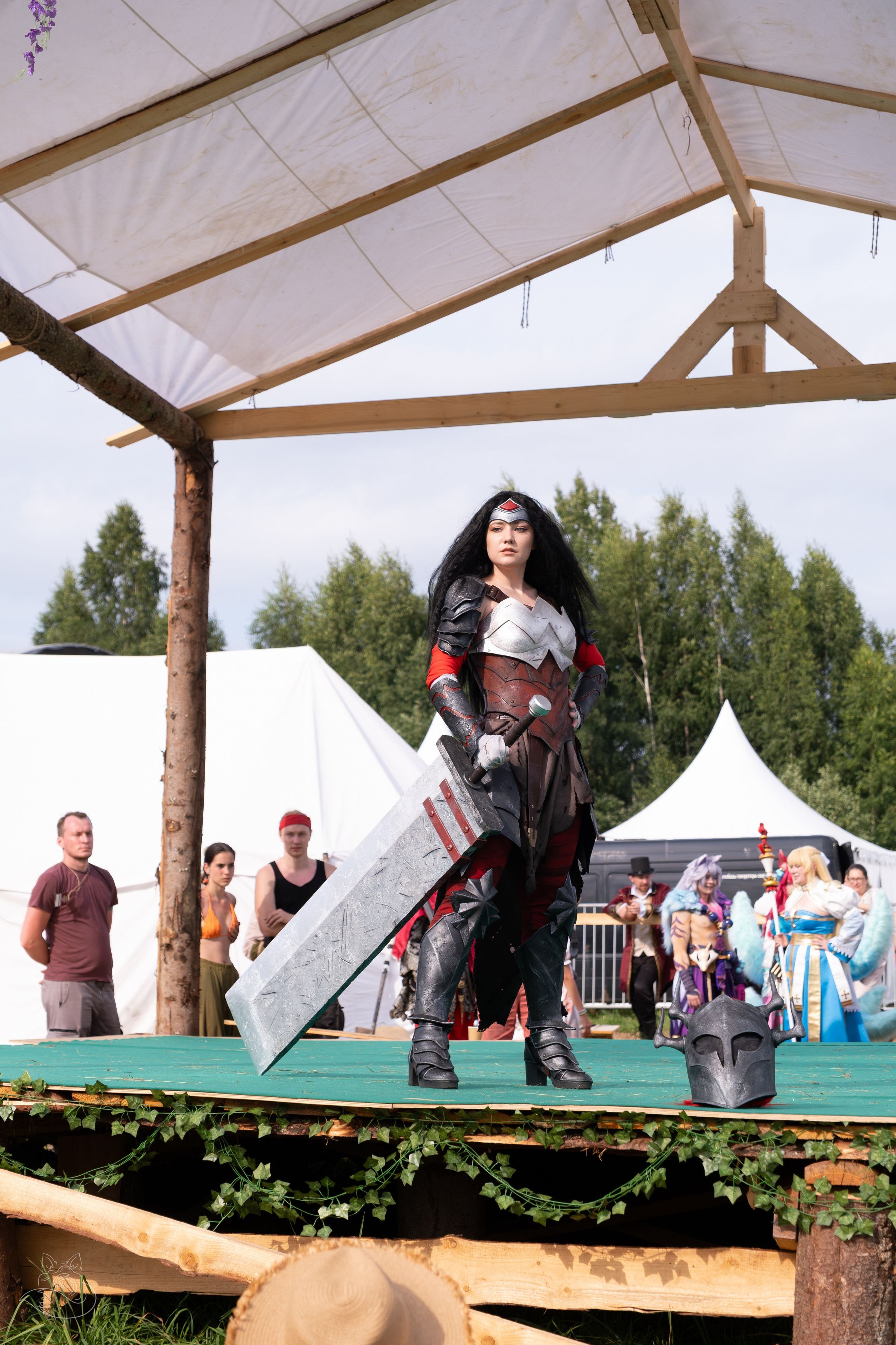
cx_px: 448
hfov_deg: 21.2
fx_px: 2389
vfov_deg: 31.4
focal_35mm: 64
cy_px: 672
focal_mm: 42.7
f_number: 4
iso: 200
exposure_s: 1/1000
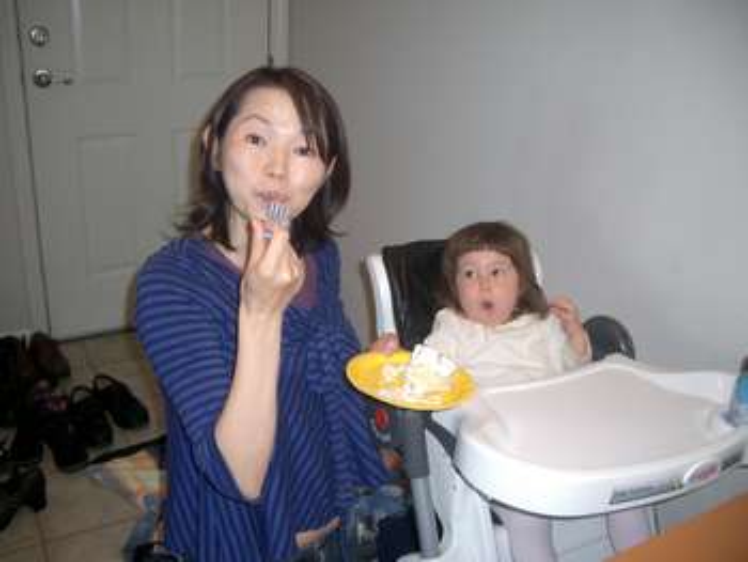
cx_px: 374
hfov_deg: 52.6
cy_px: 281
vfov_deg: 40.7
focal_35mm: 35
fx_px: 757
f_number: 2.6
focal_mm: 5.8
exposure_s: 1/40
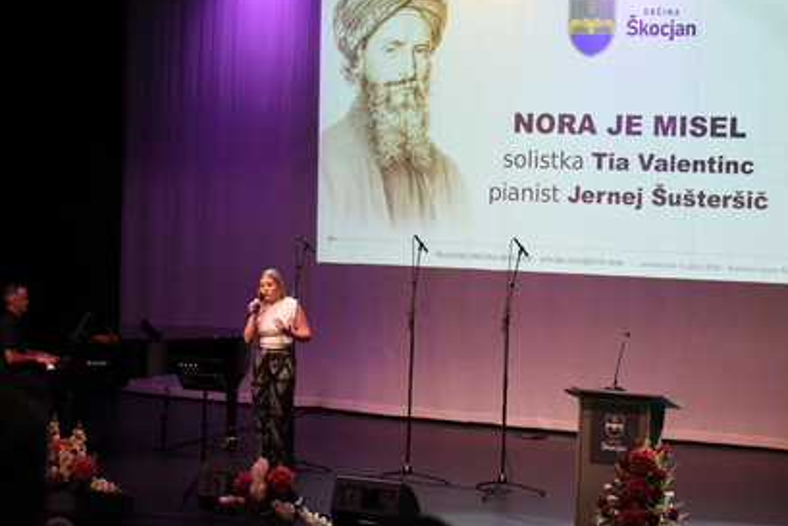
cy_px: 247
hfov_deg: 23.1
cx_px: 370
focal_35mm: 88
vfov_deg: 15.5
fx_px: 1927
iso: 4000
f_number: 4.5
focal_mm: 80
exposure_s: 1/320
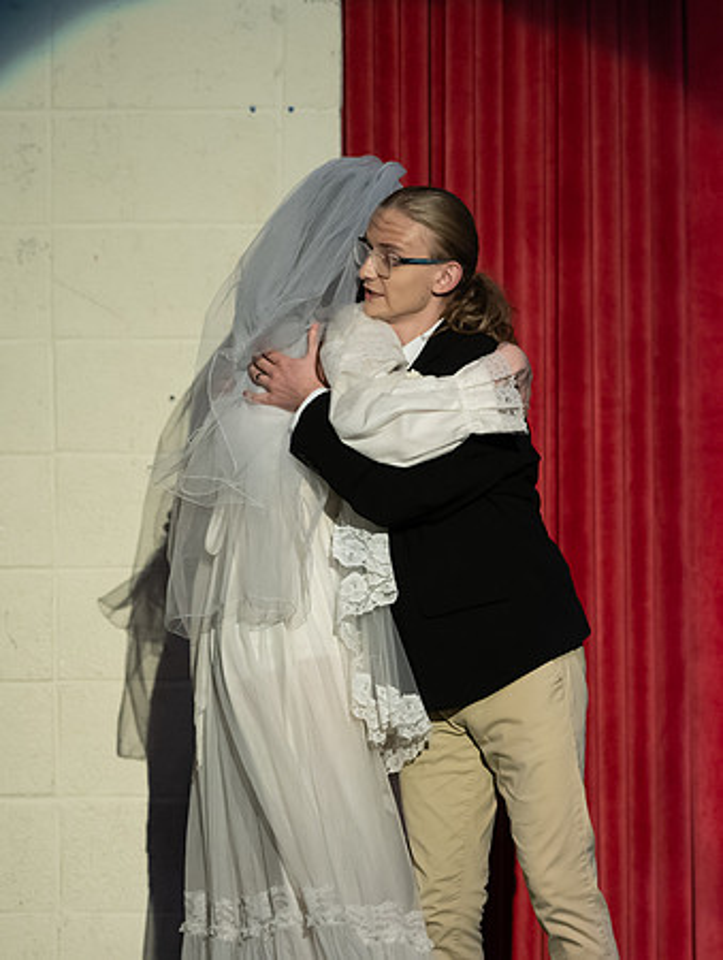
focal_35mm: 491
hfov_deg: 3.0
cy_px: 422
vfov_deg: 4.0
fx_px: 13627
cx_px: 489
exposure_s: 1/400
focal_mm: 300
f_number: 2.8
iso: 2800
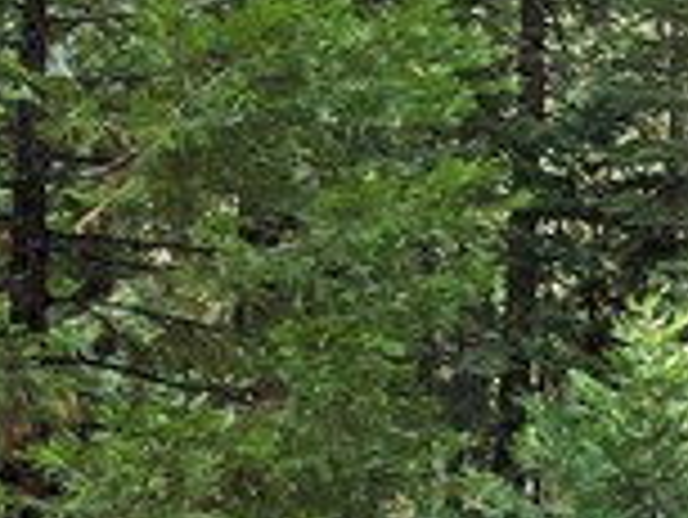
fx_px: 3063
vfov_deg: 9.6
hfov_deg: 9.5
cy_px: 351
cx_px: 2176
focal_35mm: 154
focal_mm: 6.3
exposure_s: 1/180
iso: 12
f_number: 1.7
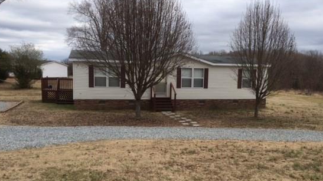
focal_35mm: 37
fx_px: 317
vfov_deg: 31.9
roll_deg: -0.5
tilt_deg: -7.5
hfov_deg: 53.9
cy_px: 107
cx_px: 181
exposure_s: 1/1080
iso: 32
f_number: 2.2
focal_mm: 4.15
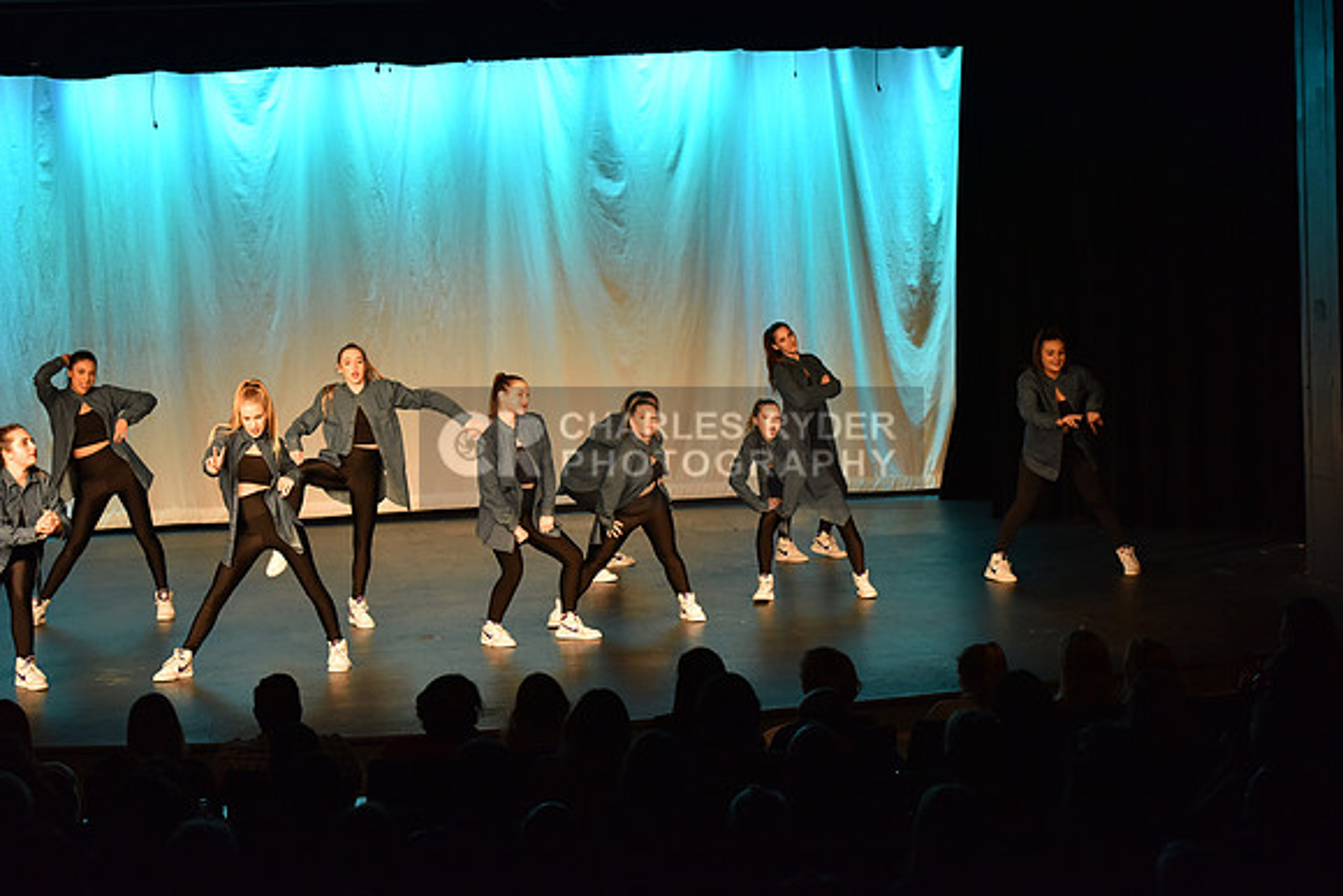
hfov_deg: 24.8
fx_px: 3060
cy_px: 448
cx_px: 672
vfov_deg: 16.7
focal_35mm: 82
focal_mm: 82
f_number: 4
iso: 2000
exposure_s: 1/250
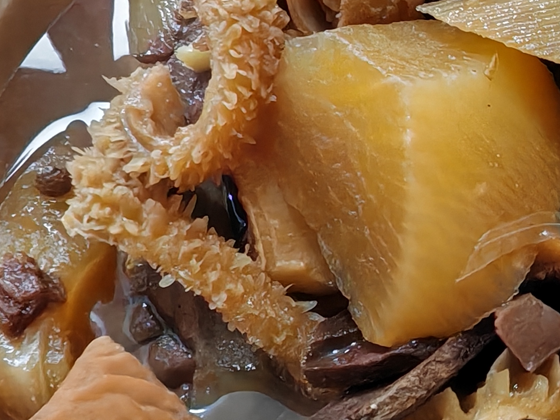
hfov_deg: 25.2
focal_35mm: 74
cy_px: 203
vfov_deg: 19.9
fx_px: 1197
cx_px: 548
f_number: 2.2
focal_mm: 1.96
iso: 200
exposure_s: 1/20
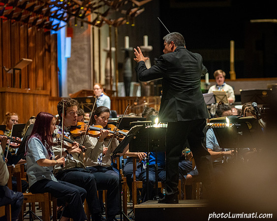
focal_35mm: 157
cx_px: 179
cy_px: 102
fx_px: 1290
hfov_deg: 12.2
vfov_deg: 9.8
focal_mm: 130
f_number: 2.8
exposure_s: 1/125
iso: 2500
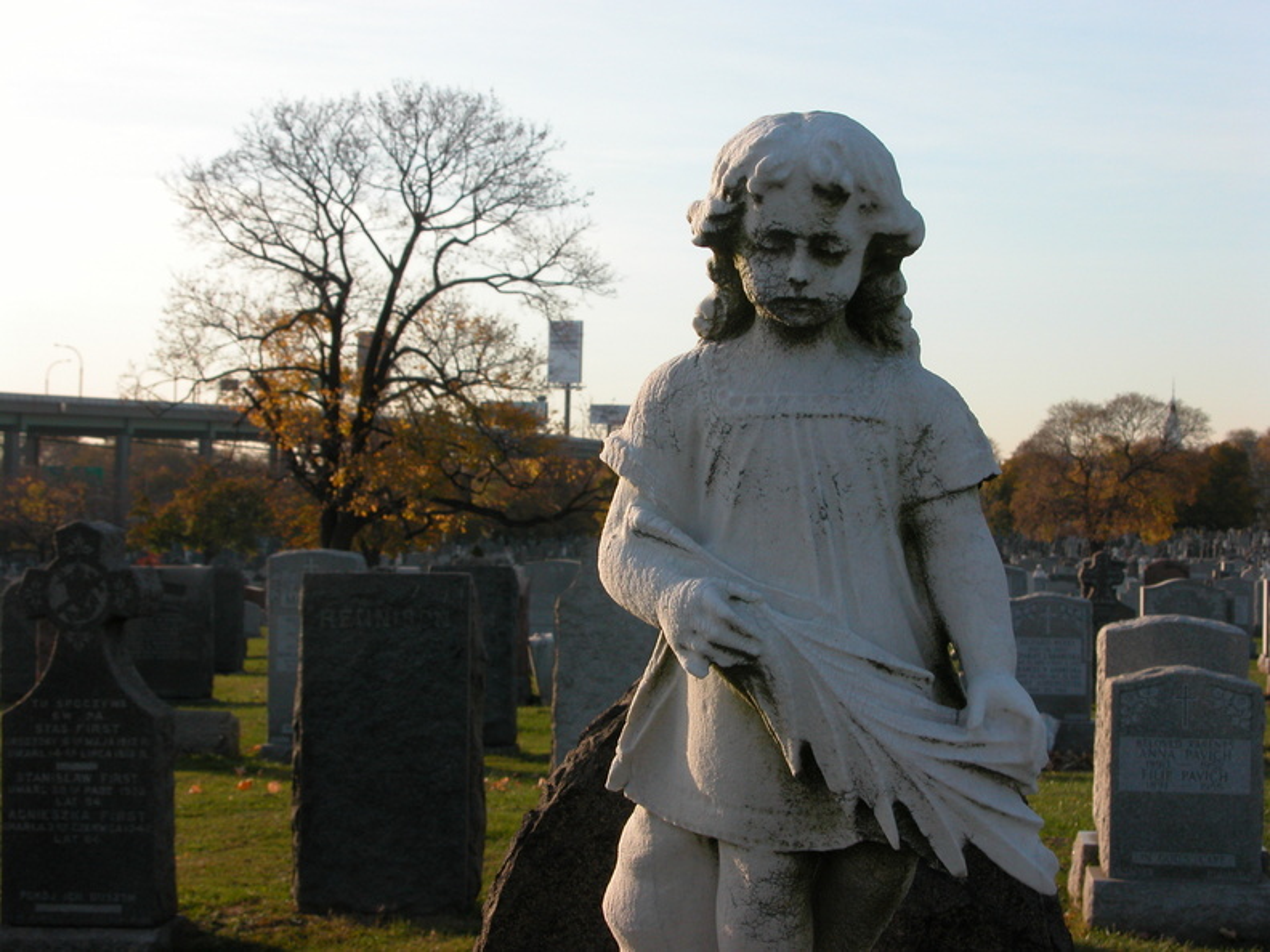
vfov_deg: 22.3
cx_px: 635
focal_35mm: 66
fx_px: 2421
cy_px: 476
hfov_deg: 29.4
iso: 100
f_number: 7.3
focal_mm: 16.8
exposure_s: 1/166
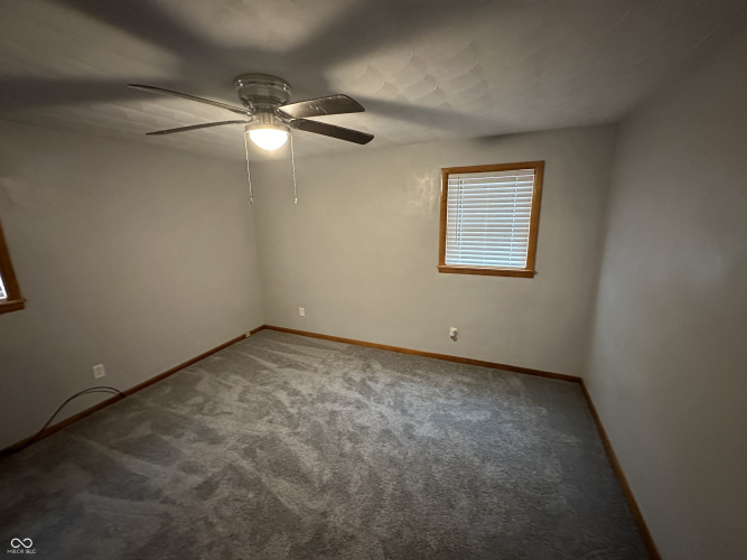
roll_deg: +1.0
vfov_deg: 85.7
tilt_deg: -12.0
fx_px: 302
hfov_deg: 102.1
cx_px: 374
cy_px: 280
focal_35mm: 14
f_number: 2.2
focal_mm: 2.22
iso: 1250
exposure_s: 1/60
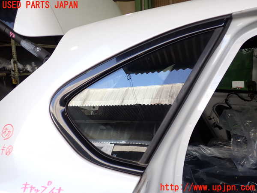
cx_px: 128
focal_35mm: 30
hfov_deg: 60.0
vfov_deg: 46.8
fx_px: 223
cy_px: 96
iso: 125
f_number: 2.3
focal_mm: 5.4
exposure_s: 1/125
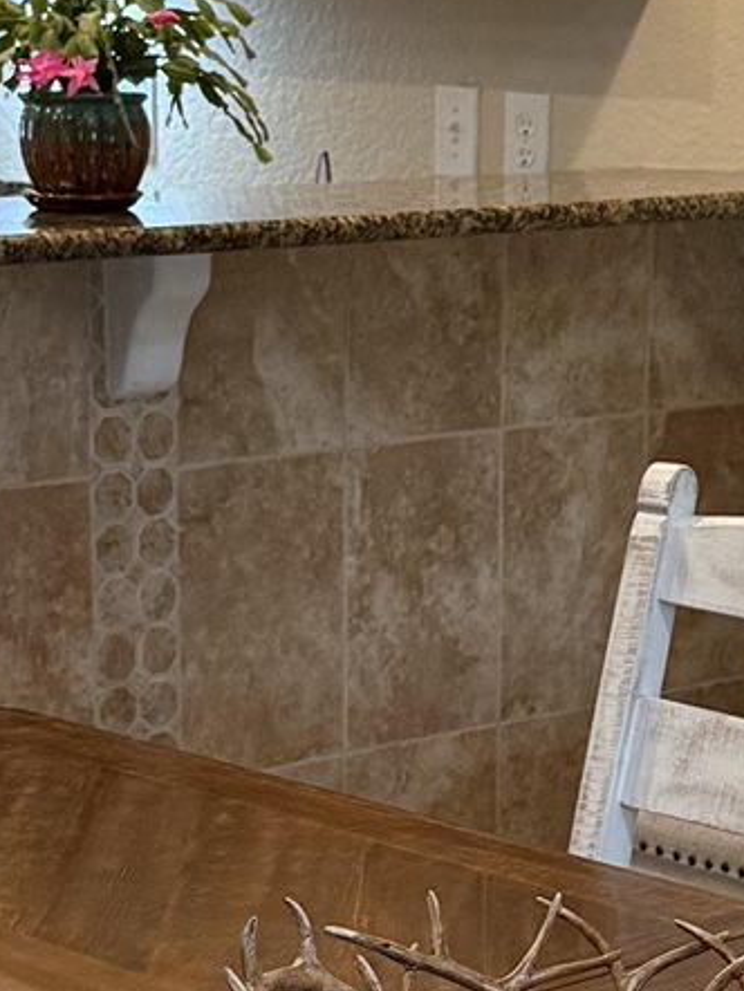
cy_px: 794
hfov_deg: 11.9
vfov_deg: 15.7
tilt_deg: -13.3
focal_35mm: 125
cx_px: 513
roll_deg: -1.6
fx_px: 3579
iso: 250
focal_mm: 6.76
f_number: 1.78
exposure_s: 1/60
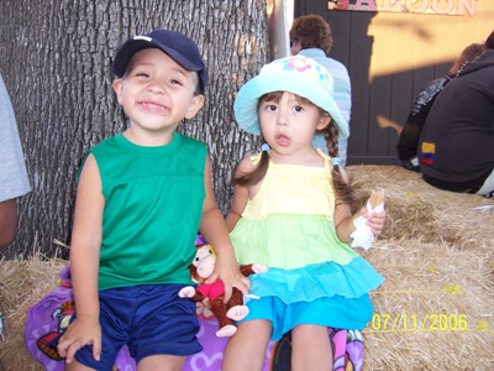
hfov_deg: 51.4
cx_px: 247
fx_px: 514
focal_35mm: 36
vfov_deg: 39.7
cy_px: 186
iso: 80
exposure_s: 1/60
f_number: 2.8
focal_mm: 6.2
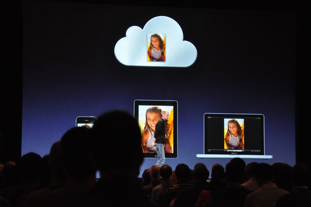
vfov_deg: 13.8
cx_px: 156
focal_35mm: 99
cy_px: 104
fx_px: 854
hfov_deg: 20.6
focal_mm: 66
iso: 1600
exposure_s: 1/40
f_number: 5.3
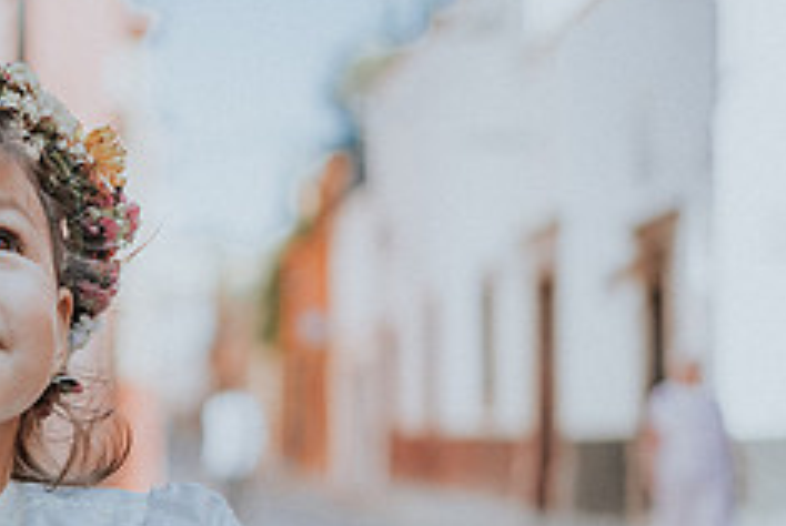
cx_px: 47
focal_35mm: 129
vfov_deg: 10.6
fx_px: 2820
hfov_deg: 15.6
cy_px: 434
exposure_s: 1/1000
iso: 100
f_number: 1.8
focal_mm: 35
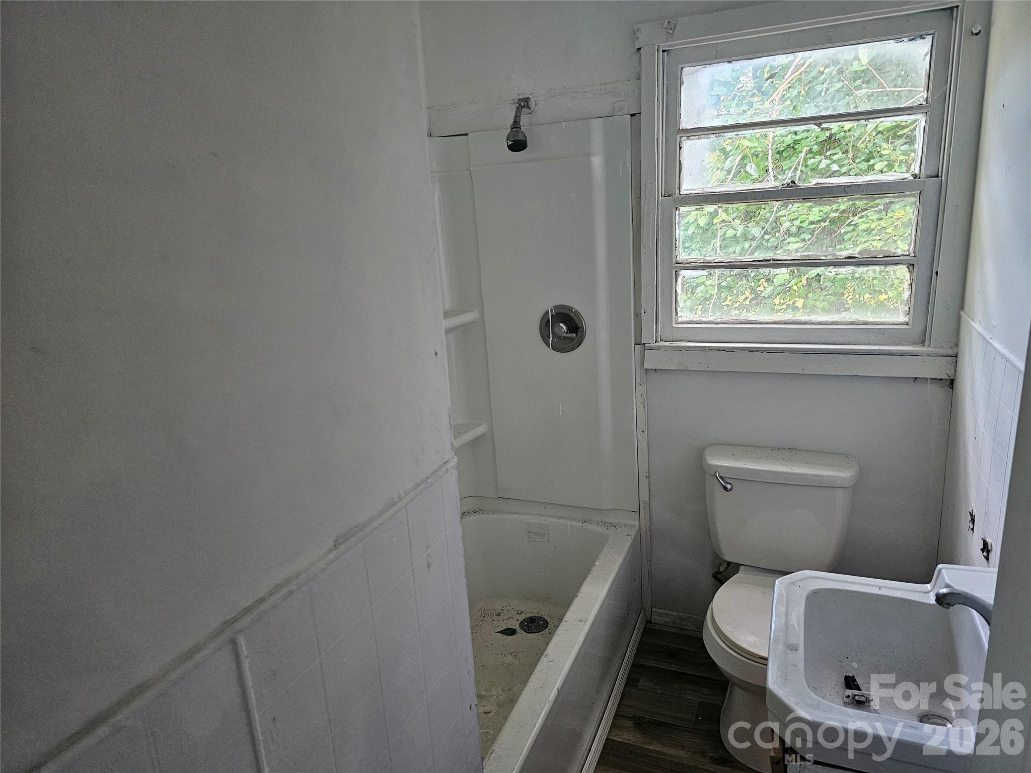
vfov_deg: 58.9
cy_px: 386
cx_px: 516
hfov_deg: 73.9
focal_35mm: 23
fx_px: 685
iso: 800
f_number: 1.7
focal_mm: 6.3
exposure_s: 1/120
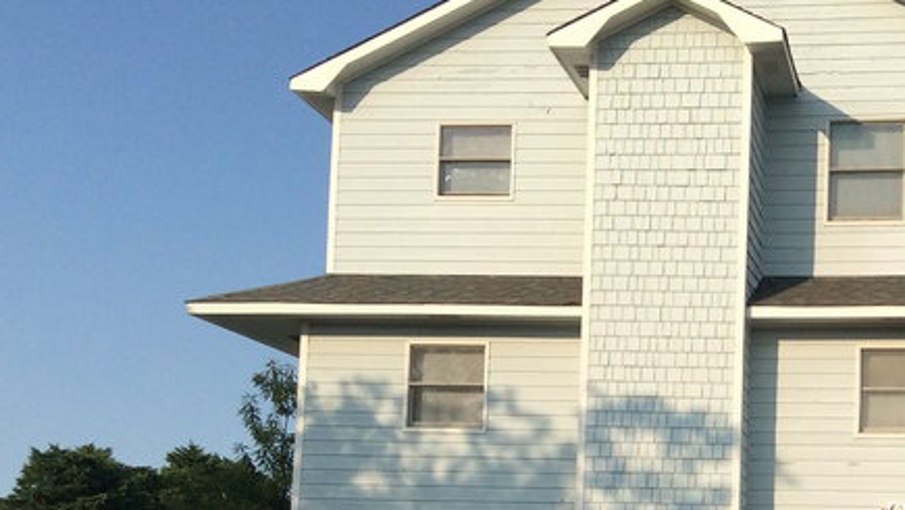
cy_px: 475
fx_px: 1536
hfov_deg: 31.6
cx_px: 774
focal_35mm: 64
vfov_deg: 18.5
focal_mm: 3.3
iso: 32
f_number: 2.4
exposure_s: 1/1684
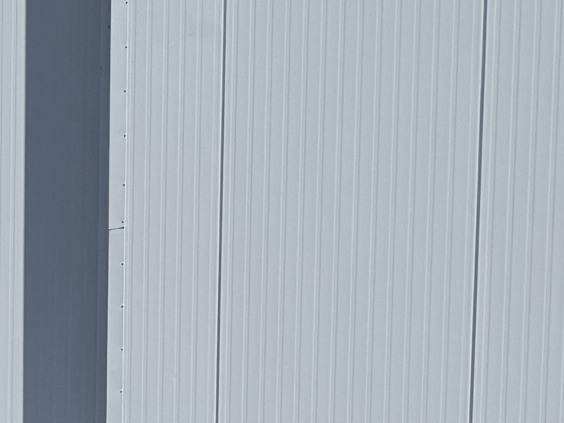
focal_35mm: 120
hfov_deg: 13.1
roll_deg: +2.6
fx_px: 1956
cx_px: -712
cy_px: 877
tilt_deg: -7.6
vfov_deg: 11.1
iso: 80
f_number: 1.78
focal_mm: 6.76
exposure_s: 1/8130
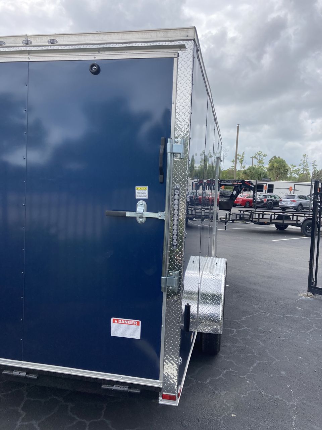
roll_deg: -2.6
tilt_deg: -1.1
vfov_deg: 63.4
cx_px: 161
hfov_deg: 49.7
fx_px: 347
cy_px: 215
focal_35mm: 28
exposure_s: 1/1091
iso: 20
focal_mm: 3.99
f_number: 1.8
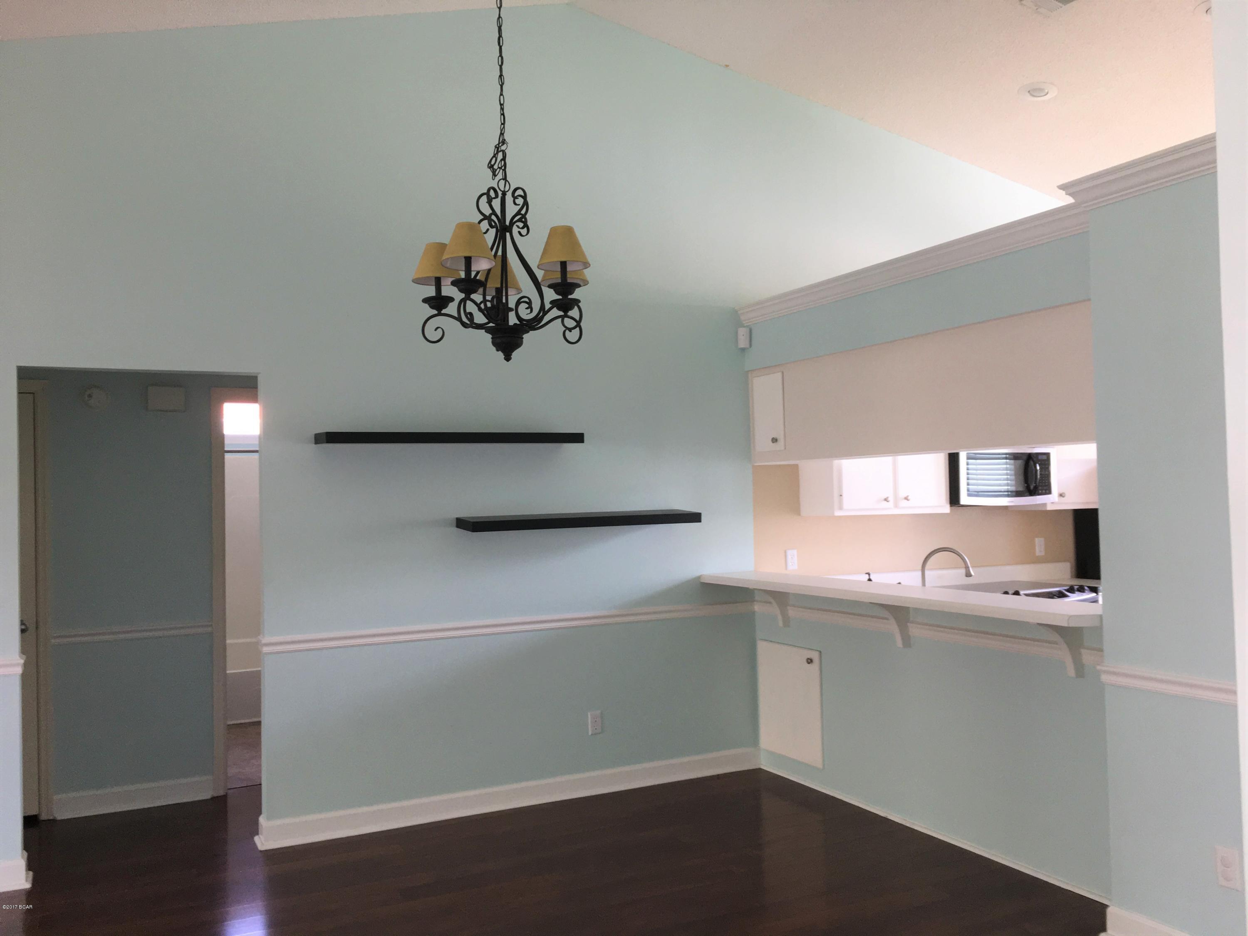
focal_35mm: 29
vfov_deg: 48.2
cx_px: 624
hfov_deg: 61.7
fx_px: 1046
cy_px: 468
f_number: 2.2
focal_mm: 4.15
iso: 40
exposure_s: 1/30
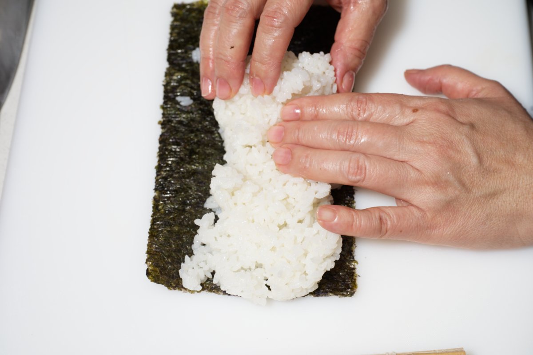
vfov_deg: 19.4
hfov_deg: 28.9
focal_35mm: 70
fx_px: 1036
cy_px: 178
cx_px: 266
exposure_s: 1/160
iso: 100
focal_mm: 70
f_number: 8
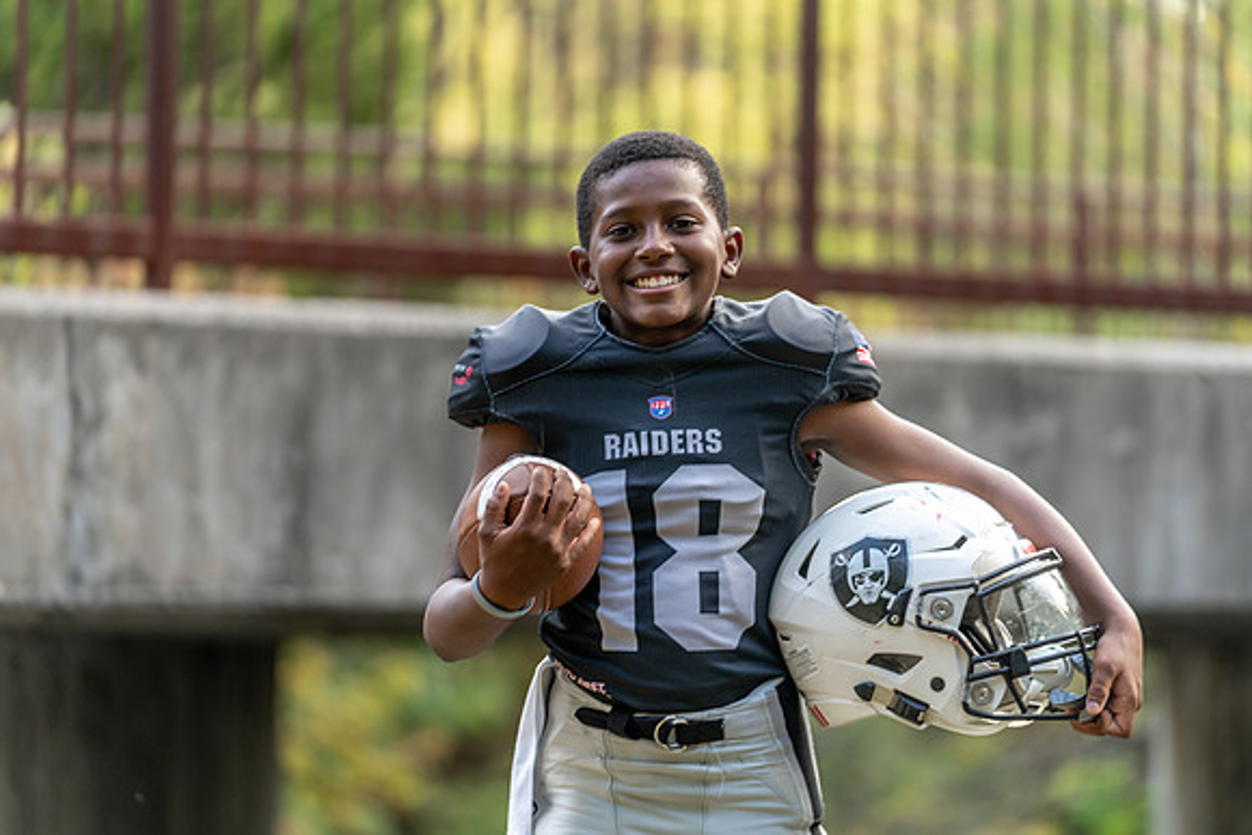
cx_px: 626
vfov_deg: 8.5
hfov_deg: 12.7
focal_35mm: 162
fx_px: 5647
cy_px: 418
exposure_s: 1/320
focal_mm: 158
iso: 500
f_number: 2.8
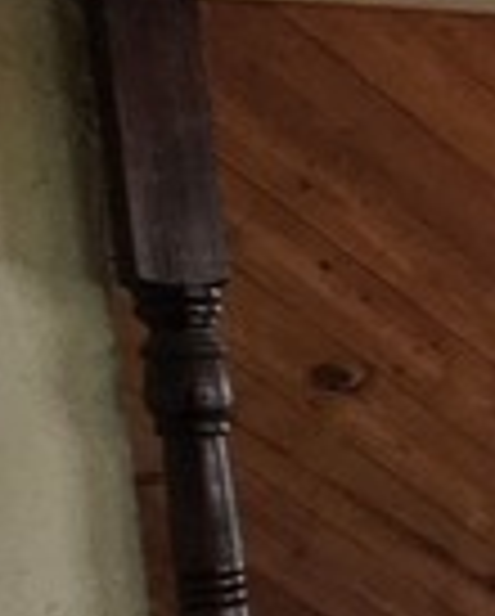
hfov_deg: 6.4
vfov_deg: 14.4
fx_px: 2430
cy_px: 490
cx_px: 2444
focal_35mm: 133
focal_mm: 2.2
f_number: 1.9
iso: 200
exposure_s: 1/120
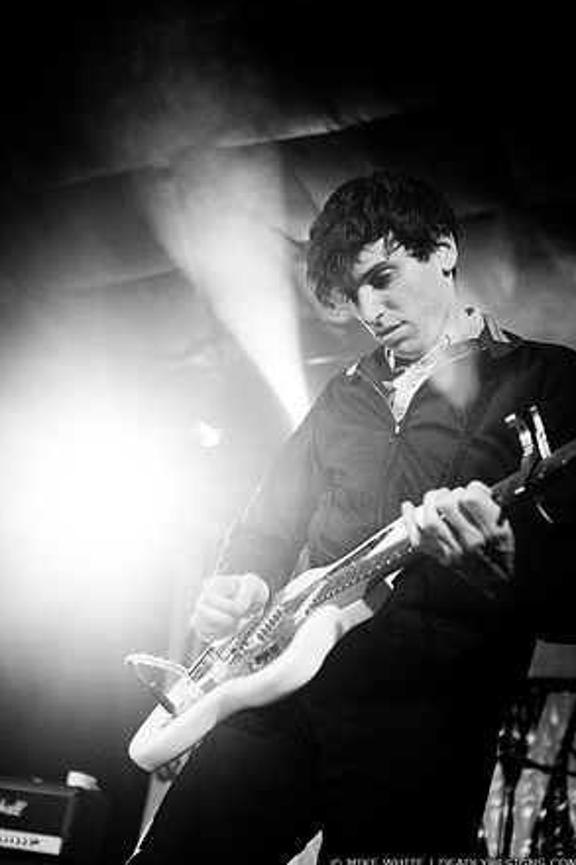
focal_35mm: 46
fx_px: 1105
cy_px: 431
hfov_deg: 29.2
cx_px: 290
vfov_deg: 42.8
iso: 1250
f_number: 2.5
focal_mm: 30
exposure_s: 1/125
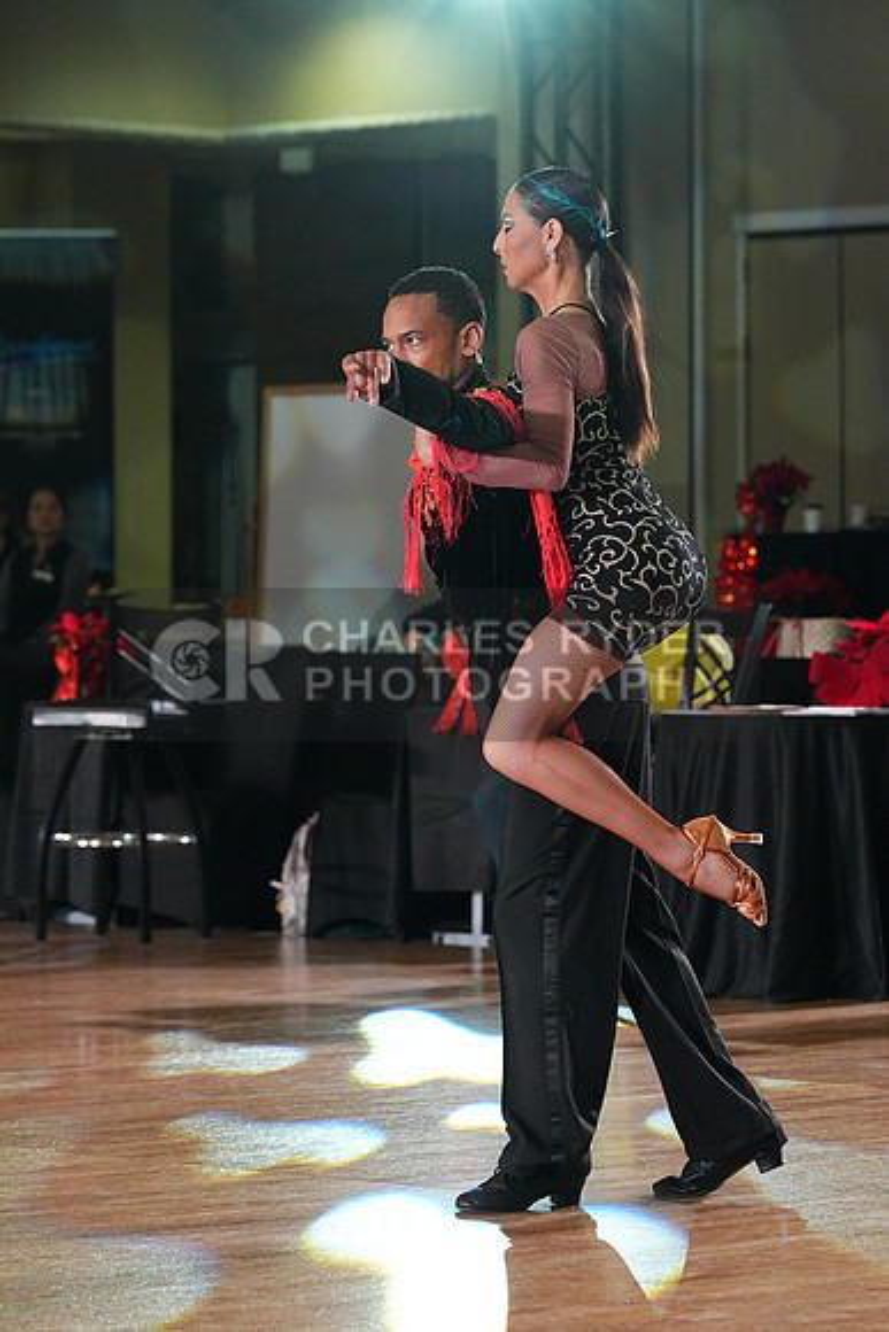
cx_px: 444
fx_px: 6145
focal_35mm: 166
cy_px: 666
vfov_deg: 12.4
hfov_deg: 8.3
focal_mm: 166
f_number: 6.3
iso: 8000
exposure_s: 1/400
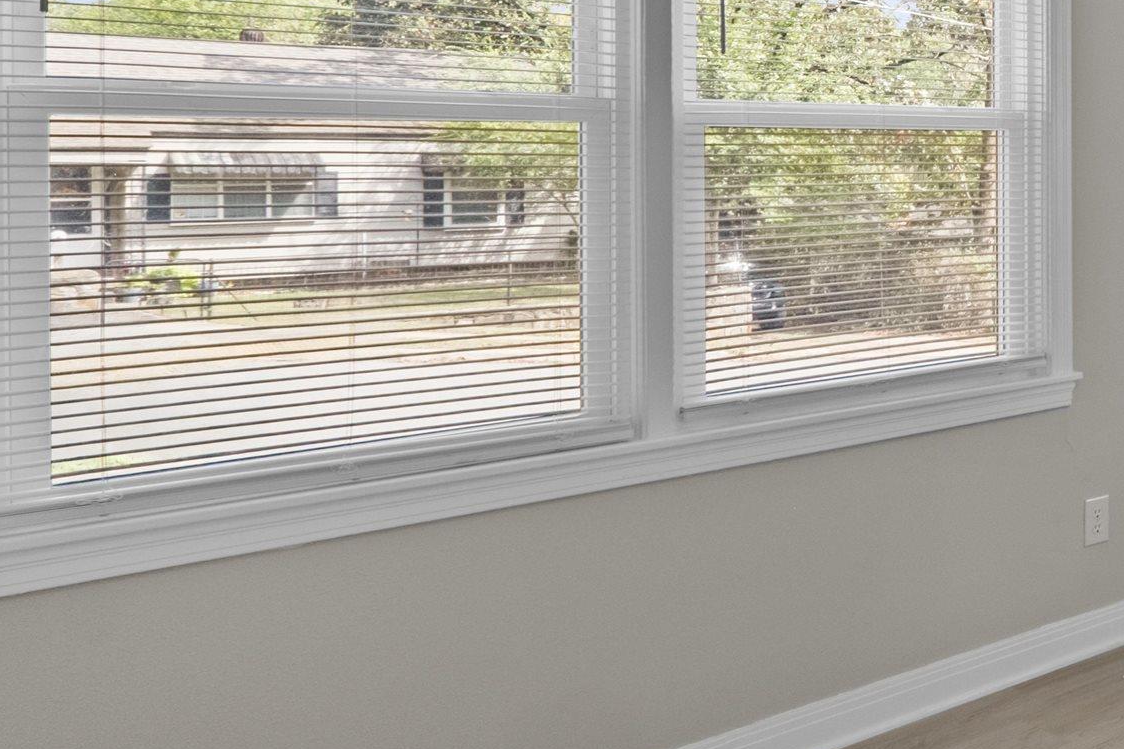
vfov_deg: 31.8
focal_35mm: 41
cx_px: 1445
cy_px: 152
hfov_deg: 34.4
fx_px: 1280
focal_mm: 10
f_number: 8
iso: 400
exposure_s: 1/6
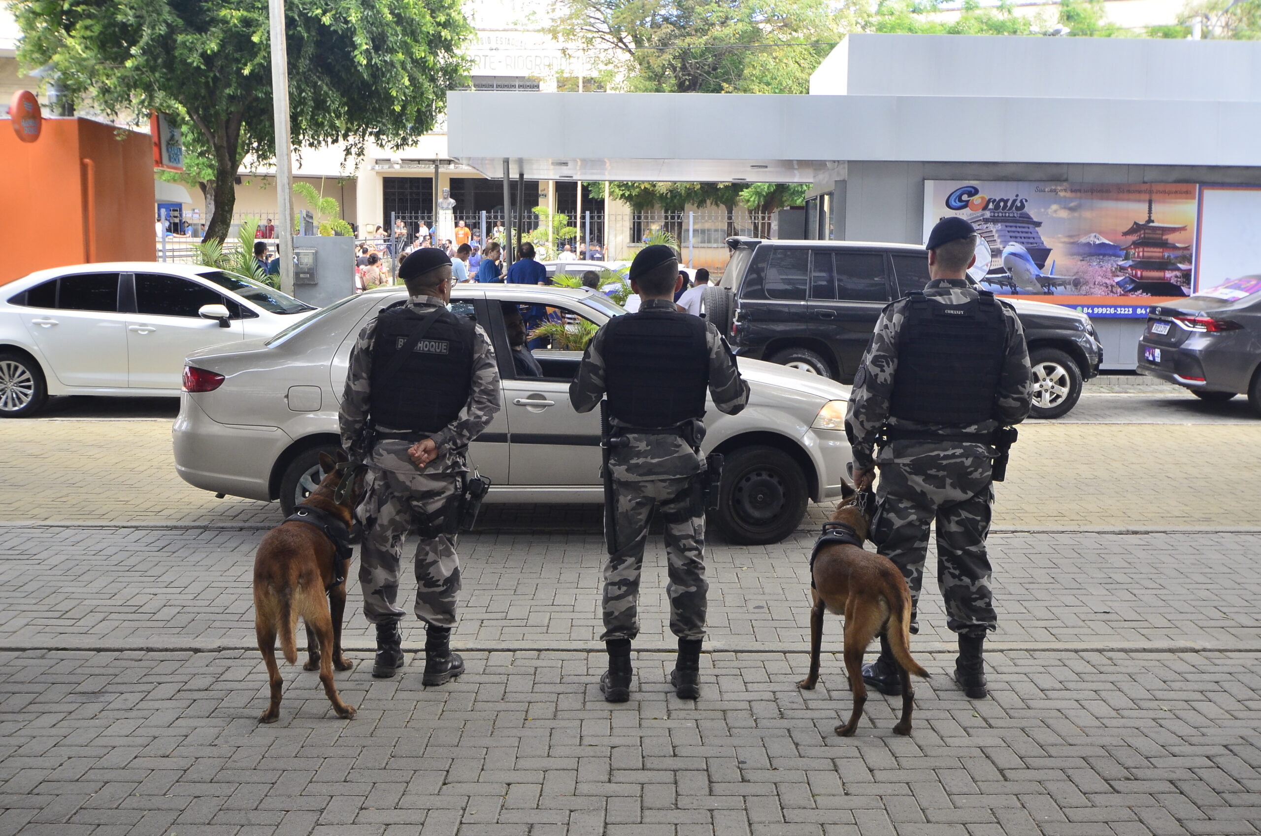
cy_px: 418
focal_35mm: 36
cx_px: 630
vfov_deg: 36.7
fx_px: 1258
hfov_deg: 53.2
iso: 800
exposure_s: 1/125
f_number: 6.3
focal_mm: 24
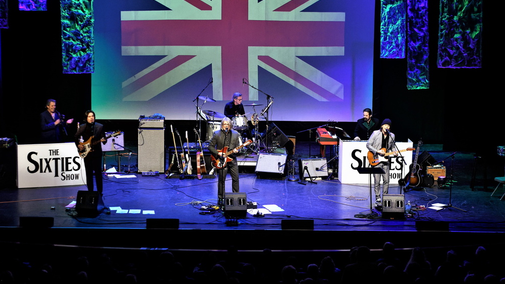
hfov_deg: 23.9
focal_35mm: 89
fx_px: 1192
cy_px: 166
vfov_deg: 13.6
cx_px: 250
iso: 4000
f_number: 3.5
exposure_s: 1/250
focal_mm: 56
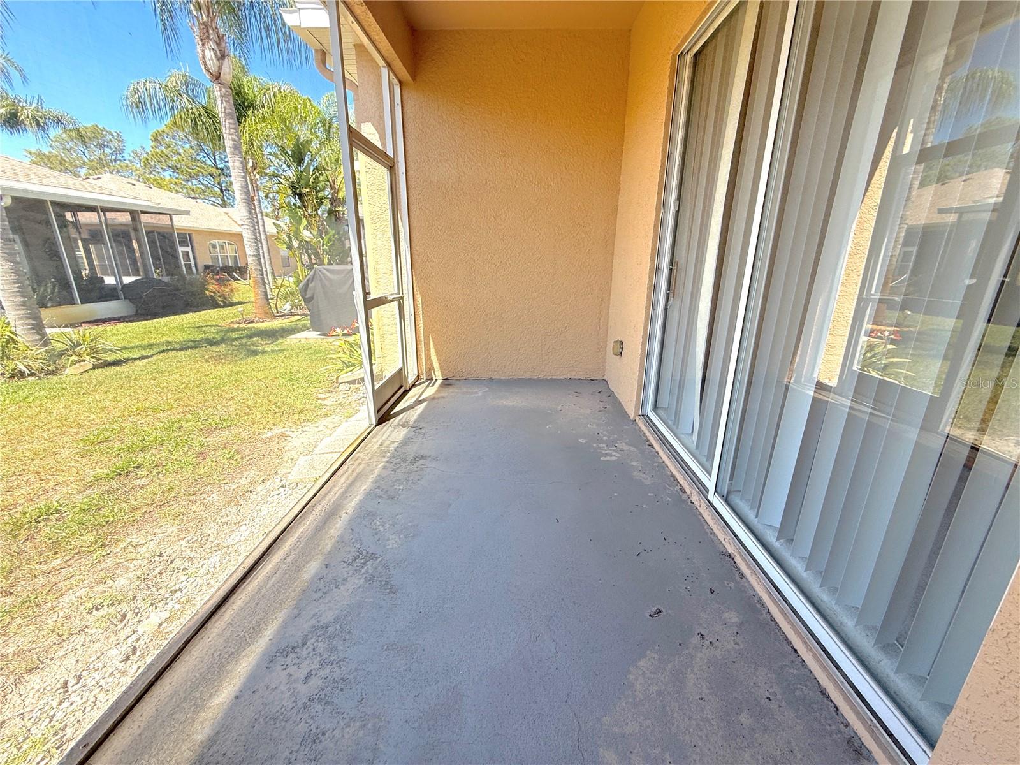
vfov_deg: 85.7
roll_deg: +0.2
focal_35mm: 14
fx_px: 413
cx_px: 510
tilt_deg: -15.5
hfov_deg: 102.1
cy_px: 382
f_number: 2.2
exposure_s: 1/294
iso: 50
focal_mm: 2.22
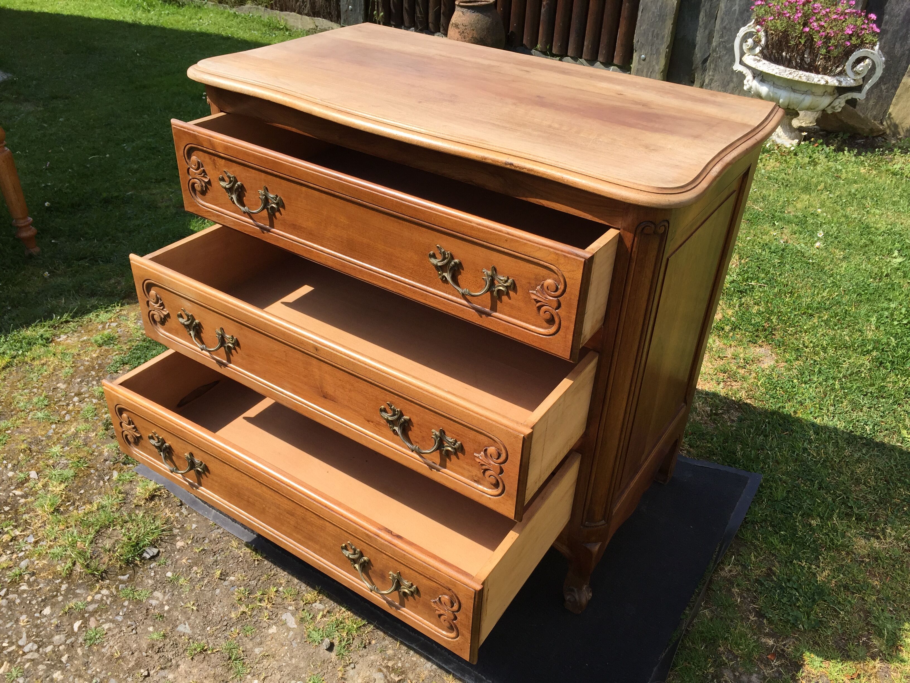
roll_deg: -4.1
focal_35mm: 29
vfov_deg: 48.2
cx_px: 455
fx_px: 762
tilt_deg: -34.1
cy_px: 342
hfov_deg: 61.7
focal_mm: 4.15
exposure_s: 1/1364
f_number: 2.2
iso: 32
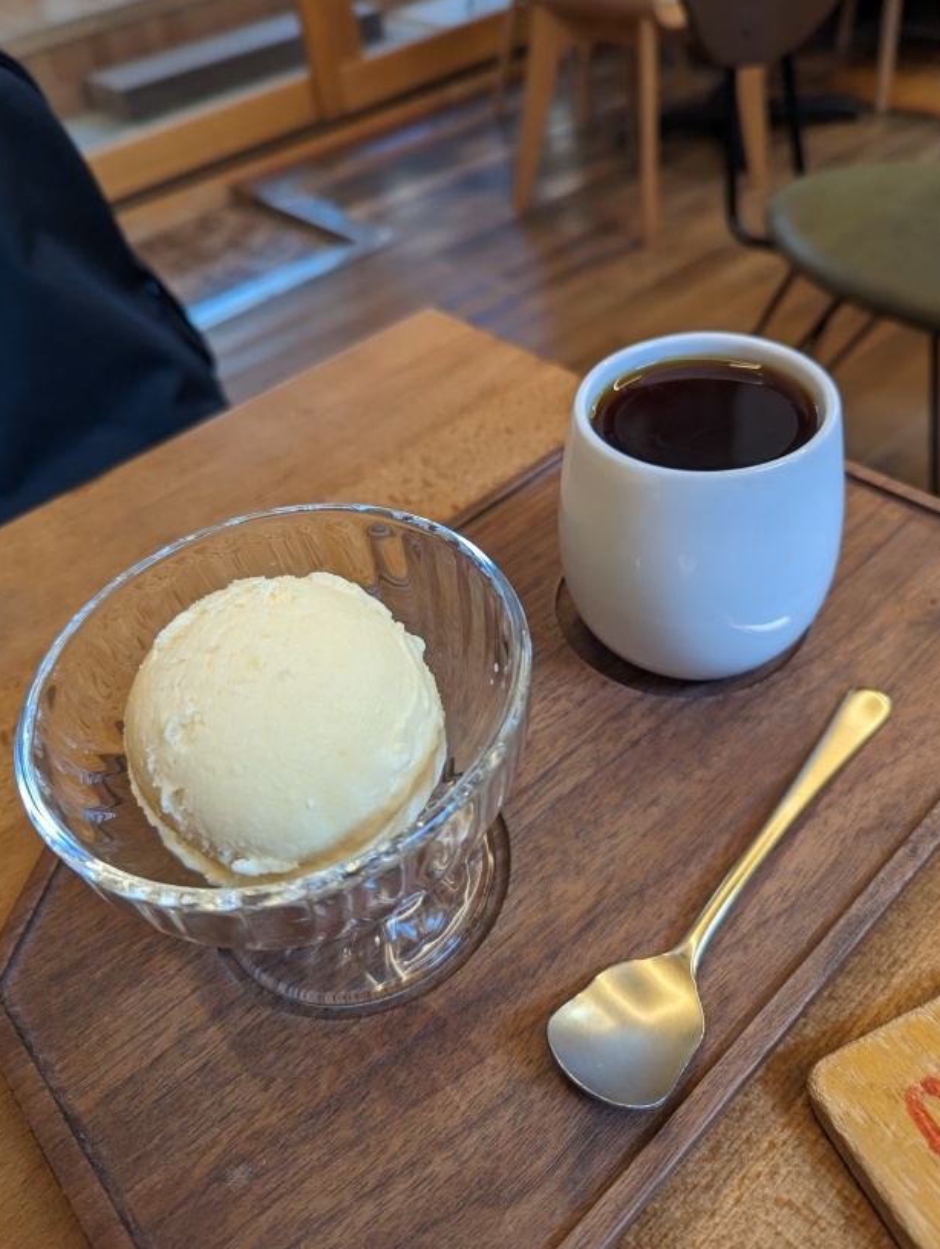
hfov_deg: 55.0
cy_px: 614
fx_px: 903
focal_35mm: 25
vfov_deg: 69.3
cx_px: 482
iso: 285
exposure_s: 1/140
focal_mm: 6.81
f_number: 1.85
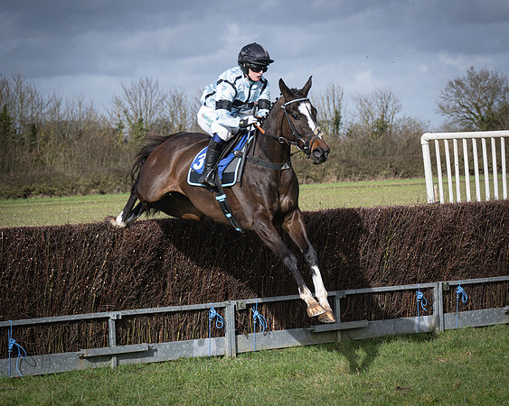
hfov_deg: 13.3
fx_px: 2156
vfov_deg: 10.8
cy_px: 208
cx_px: 498
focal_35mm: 143
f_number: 4
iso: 400
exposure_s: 1/5000
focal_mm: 70
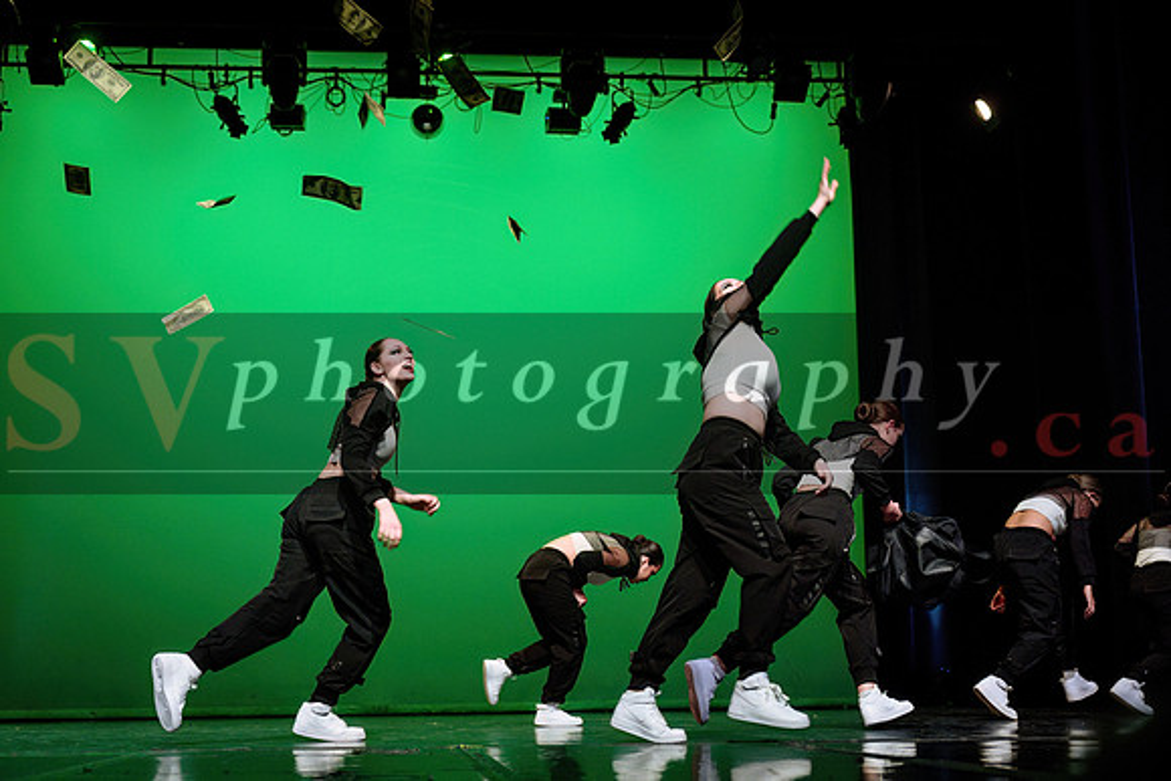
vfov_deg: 30.1
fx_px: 1451
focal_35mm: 45
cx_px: 501
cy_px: 447
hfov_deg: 43.8
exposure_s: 1/270
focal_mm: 39
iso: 1600
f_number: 2.8
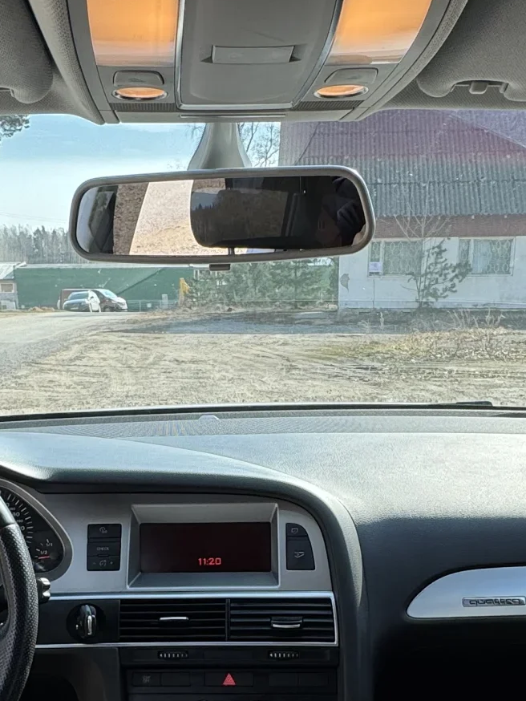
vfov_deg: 43.9
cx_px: 225
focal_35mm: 41
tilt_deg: -18.0
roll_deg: -0.6
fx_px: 830
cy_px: 546
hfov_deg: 35.1
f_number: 2.2
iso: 40
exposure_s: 1/373
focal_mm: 2.22
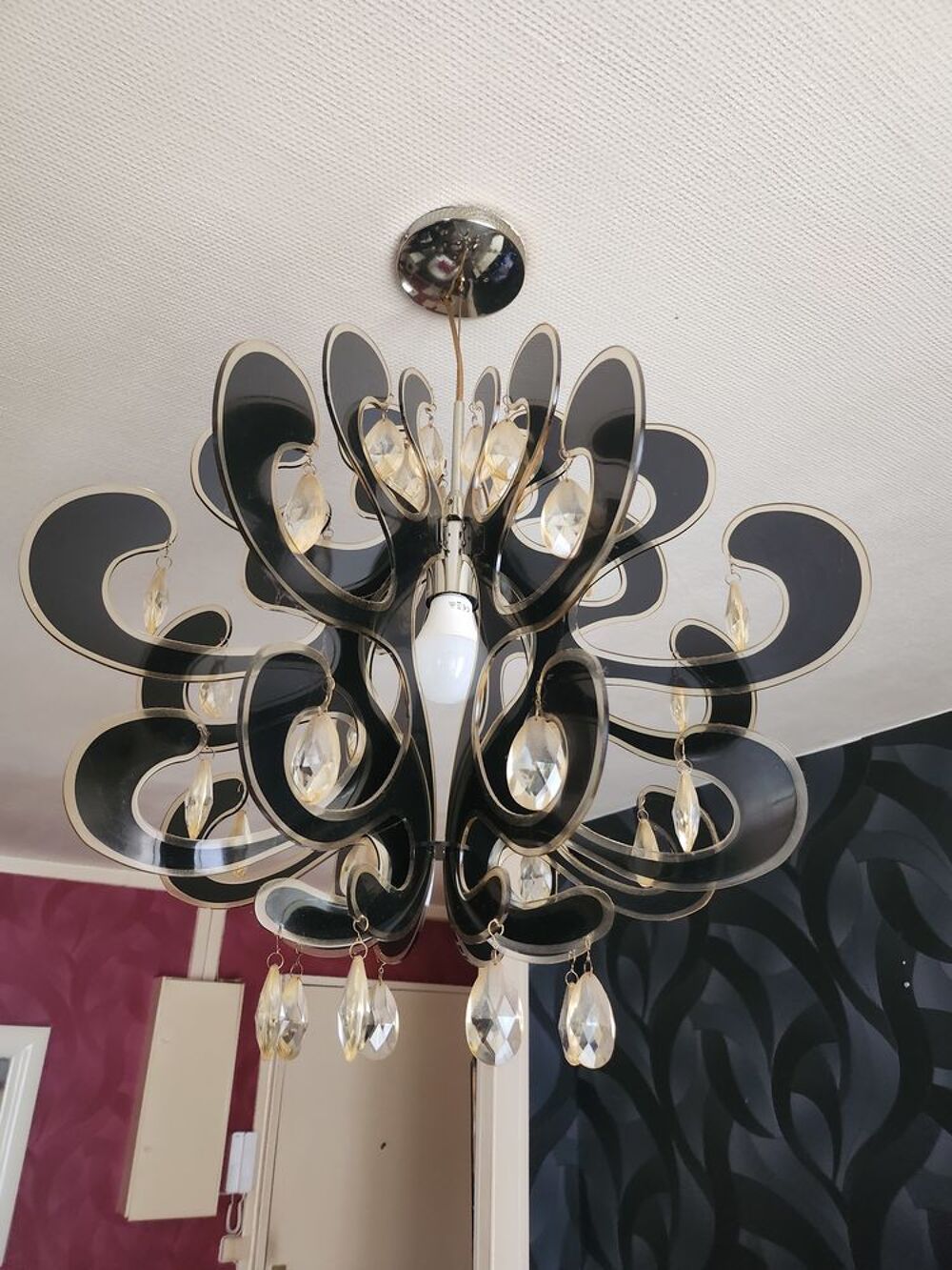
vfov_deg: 71.6
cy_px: 635
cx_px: 476
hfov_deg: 56.8
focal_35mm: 24
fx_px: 880
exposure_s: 1/100
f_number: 1.8
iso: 800
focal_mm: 5
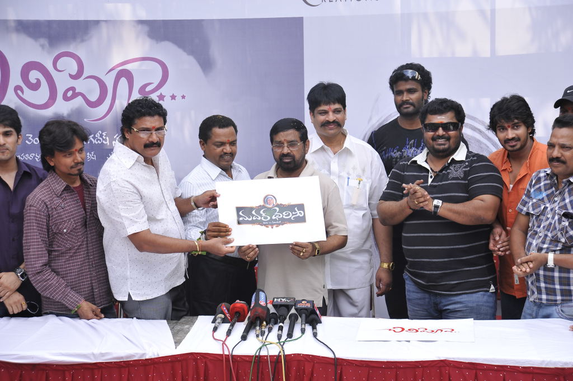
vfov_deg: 20.6
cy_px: 190
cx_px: 286
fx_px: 1050
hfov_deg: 30.5
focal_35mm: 66
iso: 250
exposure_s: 1/200
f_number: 5
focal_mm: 66
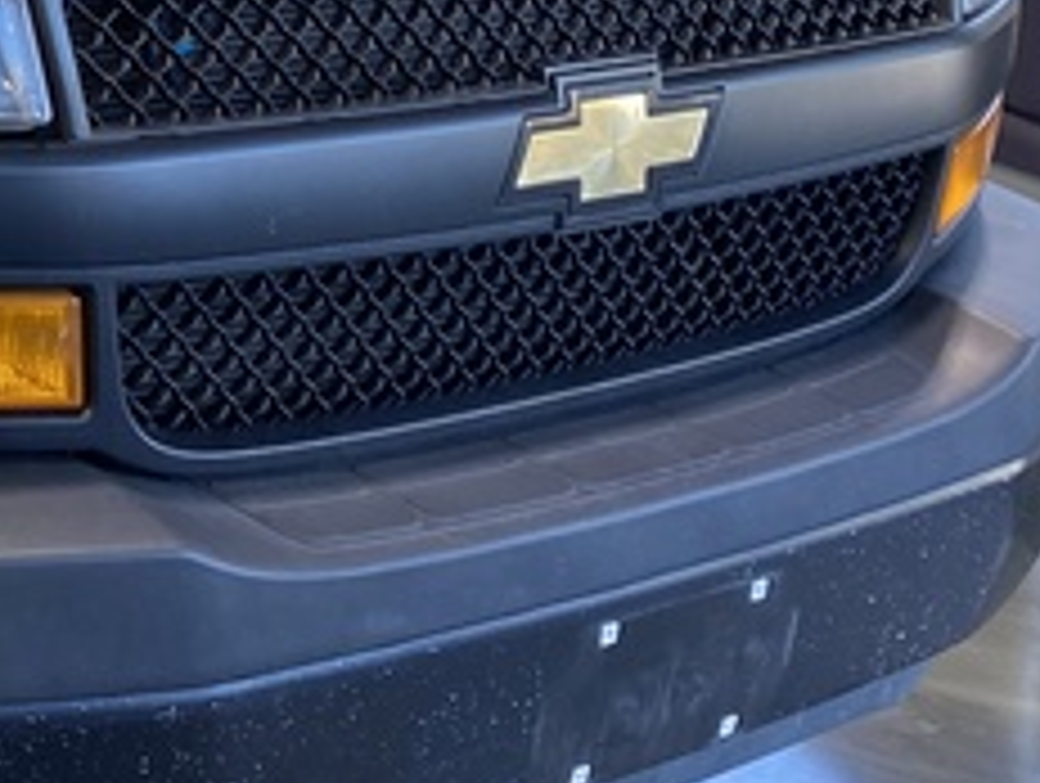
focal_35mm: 83
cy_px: -104
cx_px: -358
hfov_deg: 21.1
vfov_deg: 17.2
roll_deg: -1.1
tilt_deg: -8.0
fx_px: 2498
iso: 80
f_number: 1.8
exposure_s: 1/120
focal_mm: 4.25
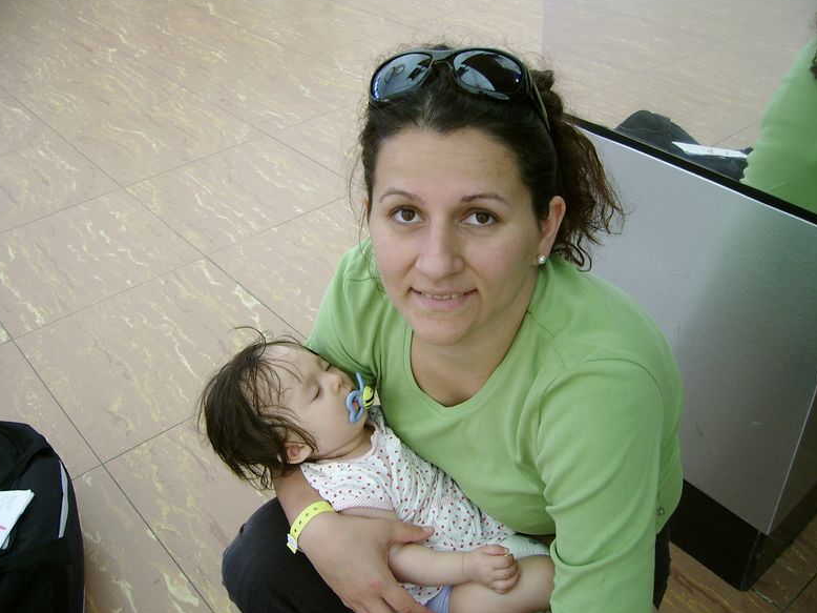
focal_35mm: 36
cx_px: 403
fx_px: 849
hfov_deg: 51.4
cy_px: 300
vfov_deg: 39.6
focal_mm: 5.95
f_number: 2.8
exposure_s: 1/38
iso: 100
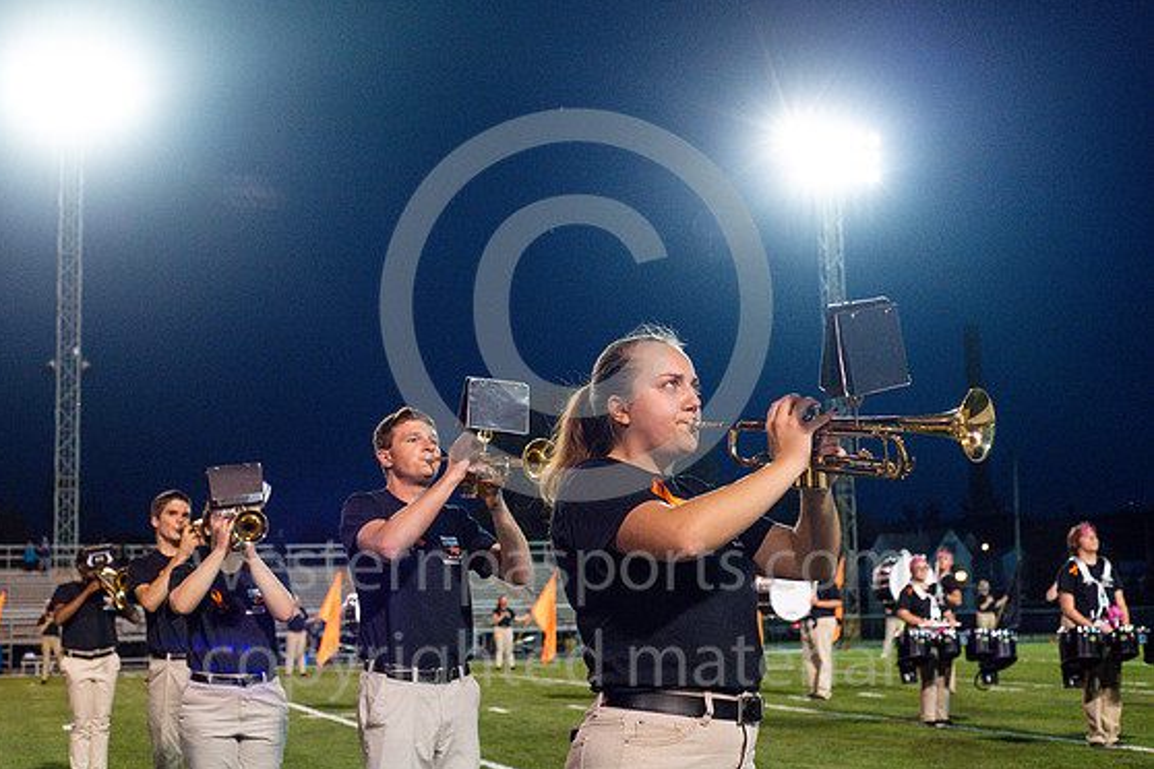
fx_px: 1667
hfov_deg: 38.2
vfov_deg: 26.0
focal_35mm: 52
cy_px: 383
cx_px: 556
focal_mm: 50
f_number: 5.6
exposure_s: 1/500
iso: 6400
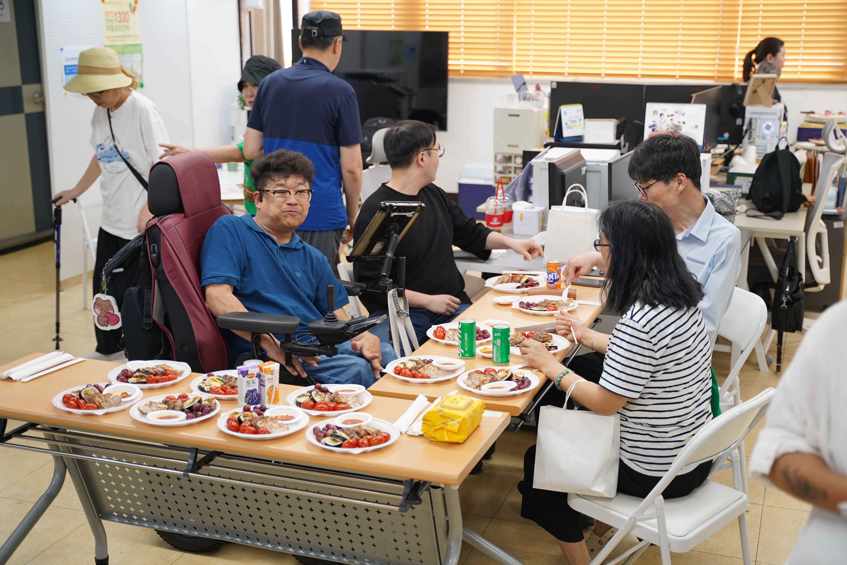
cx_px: 424
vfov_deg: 28.6
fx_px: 1106
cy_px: 282
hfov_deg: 41.9
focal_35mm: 47
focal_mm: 47
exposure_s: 1/160
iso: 640
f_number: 2.8
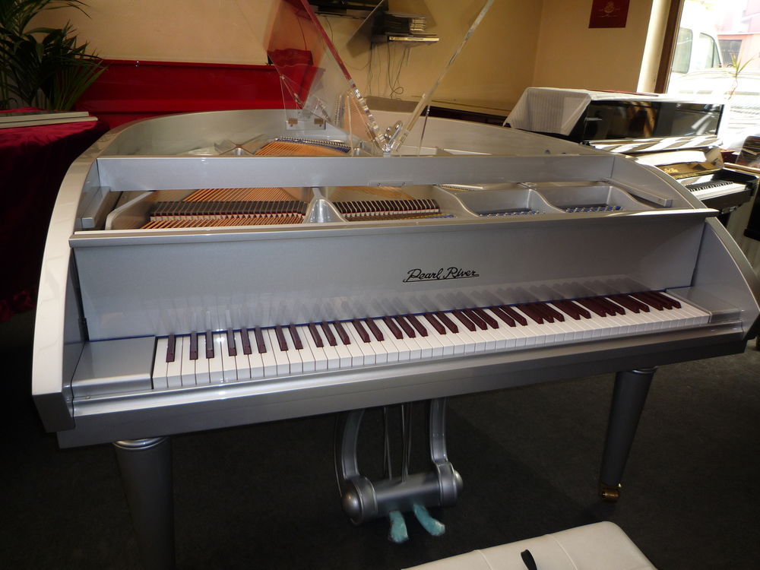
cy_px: 285
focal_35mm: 25
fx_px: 549
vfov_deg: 54.9
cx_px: 380
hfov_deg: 69.4
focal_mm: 4.4
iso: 100
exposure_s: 1/30
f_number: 2.8
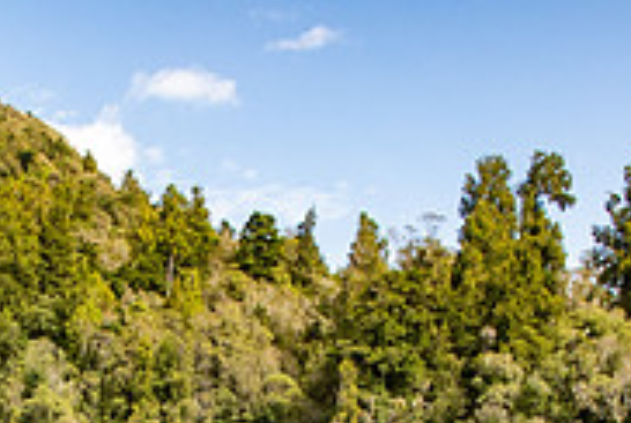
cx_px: 132
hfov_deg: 22.5
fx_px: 1562
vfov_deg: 14.4
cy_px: 643
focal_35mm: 89
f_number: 13
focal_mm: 28
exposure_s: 1/200
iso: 2000
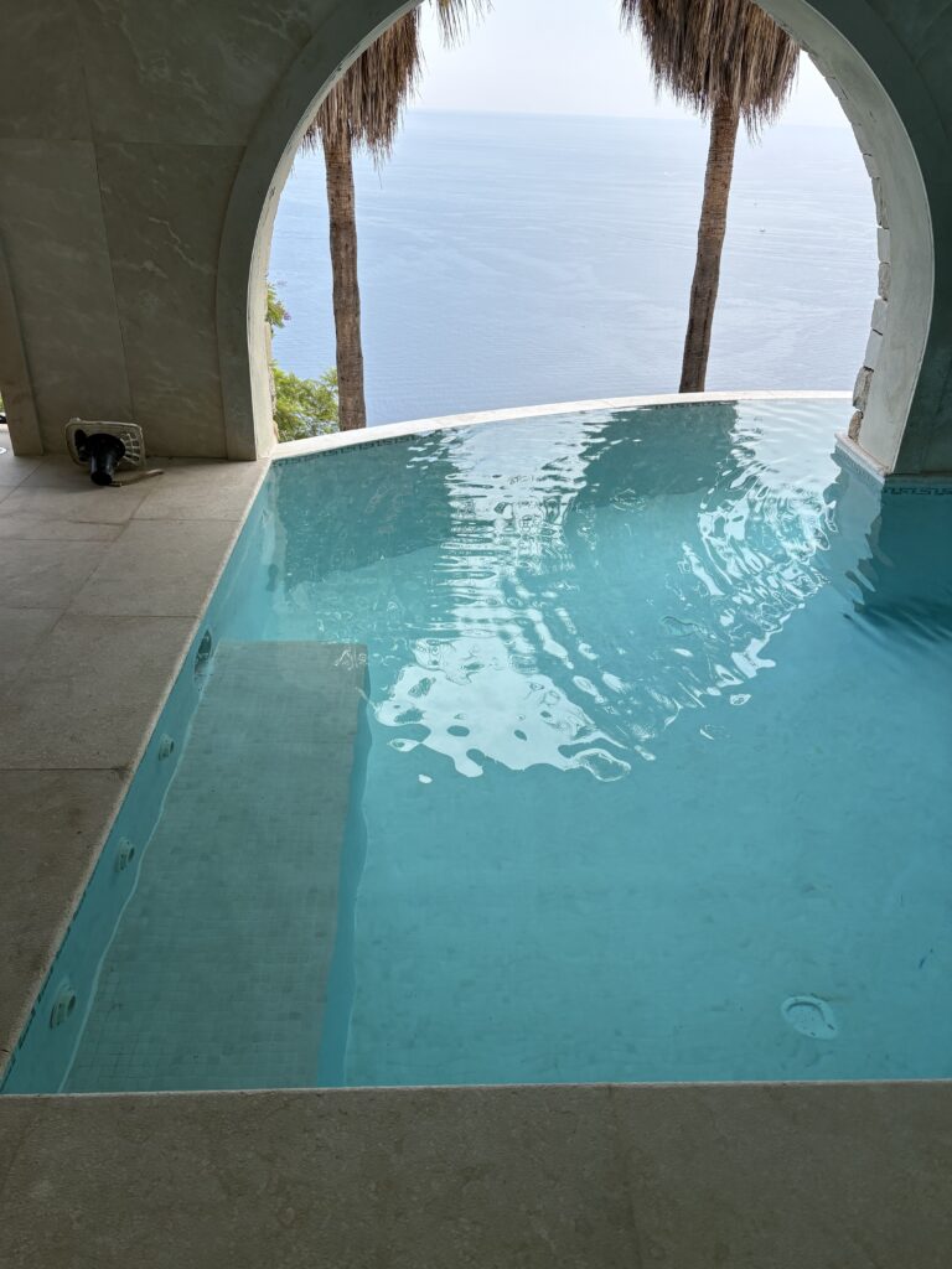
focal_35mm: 26
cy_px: 634
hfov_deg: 53.1
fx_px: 953
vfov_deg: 67.3
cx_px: 476
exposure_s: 1/884
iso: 50
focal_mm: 5.96
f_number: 1.6
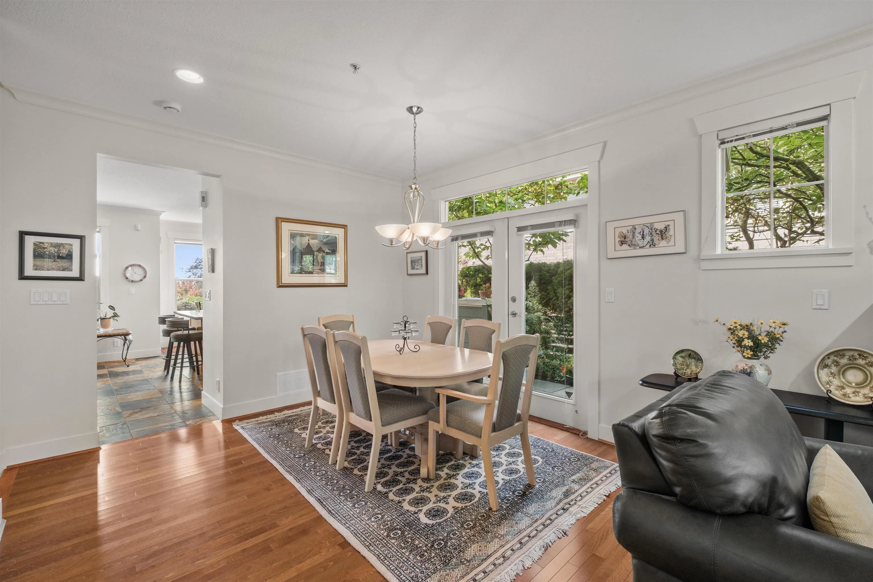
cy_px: 291
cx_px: 436
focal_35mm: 15
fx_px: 364
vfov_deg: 77.3
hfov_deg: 100.4
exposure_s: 1/2.5
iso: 400
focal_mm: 10
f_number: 7.1
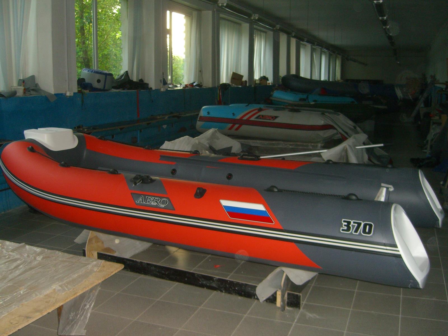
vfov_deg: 37.7
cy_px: 168
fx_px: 492
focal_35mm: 38
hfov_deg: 49.0
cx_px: 224
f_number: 2.8
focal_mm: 7.9
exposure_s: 1/60
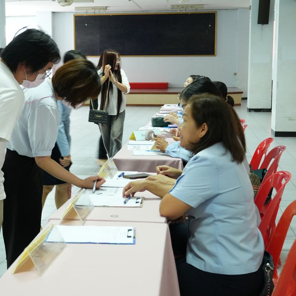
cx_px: 105
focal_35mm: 64
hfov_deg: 26.9
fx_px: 616
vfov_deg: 27.0
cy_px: 148
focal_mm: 33
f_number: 4.5
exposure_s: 1/20
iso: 1600
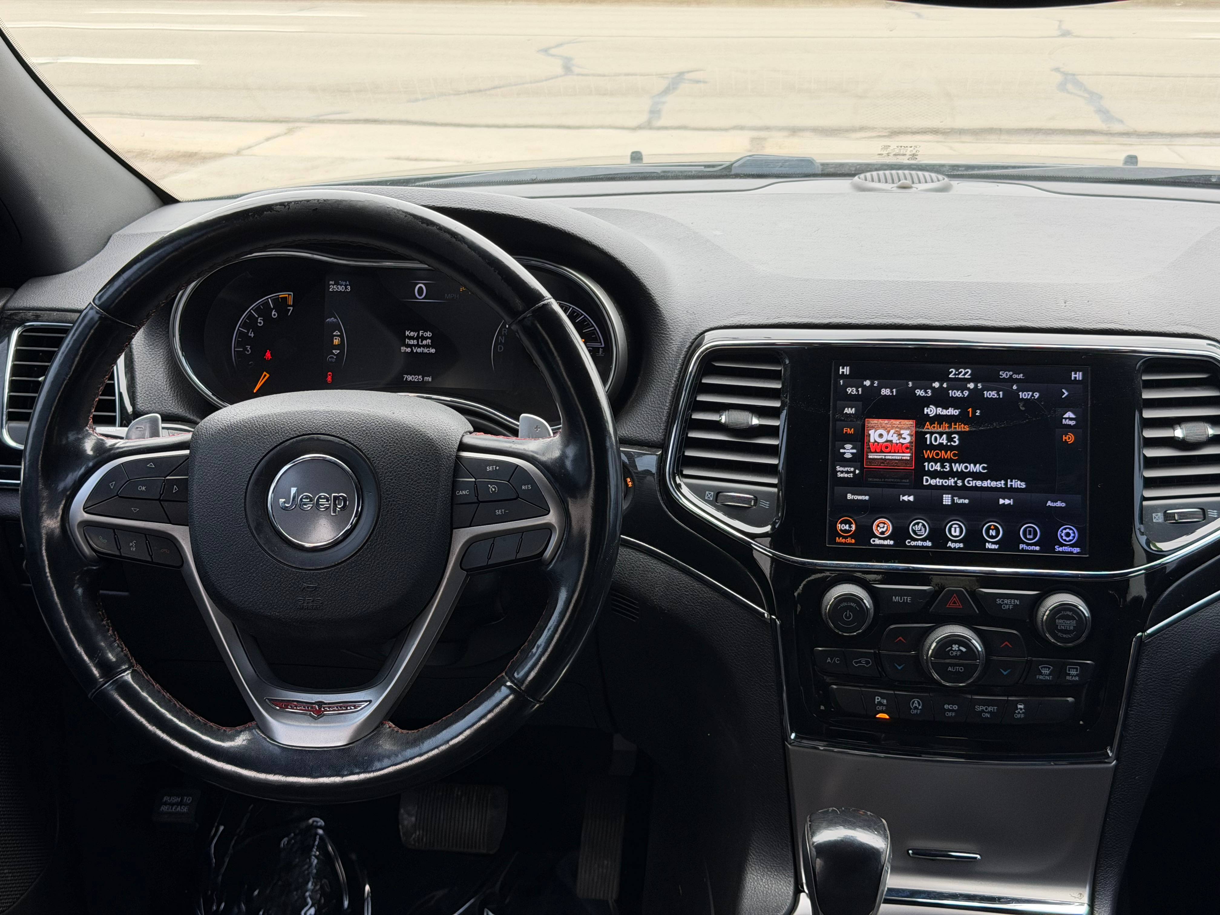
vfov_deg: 30.3
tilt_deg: -18.4
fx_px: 1692
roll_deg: +1.3
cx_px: 610
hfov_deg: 39.7
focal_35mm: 48
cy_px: 458
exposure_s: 1/268
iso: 64
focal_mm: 6.76
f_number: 1.78
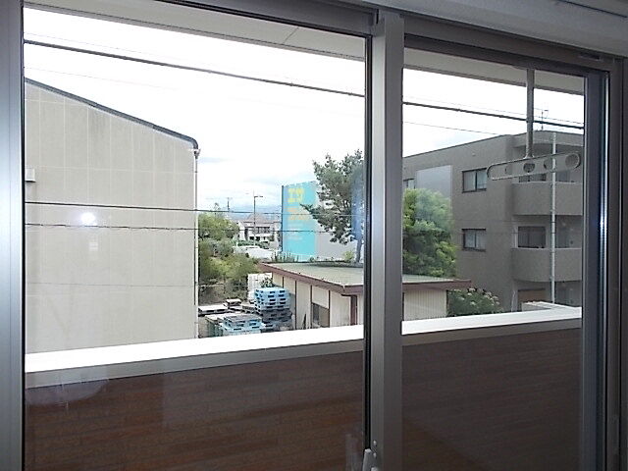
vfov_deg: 53.1
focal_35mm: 26
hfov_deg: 67.3
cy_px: 236
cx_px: 314
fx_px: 472
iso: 80
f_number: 3.2
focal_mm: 4.6
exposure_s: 1/250
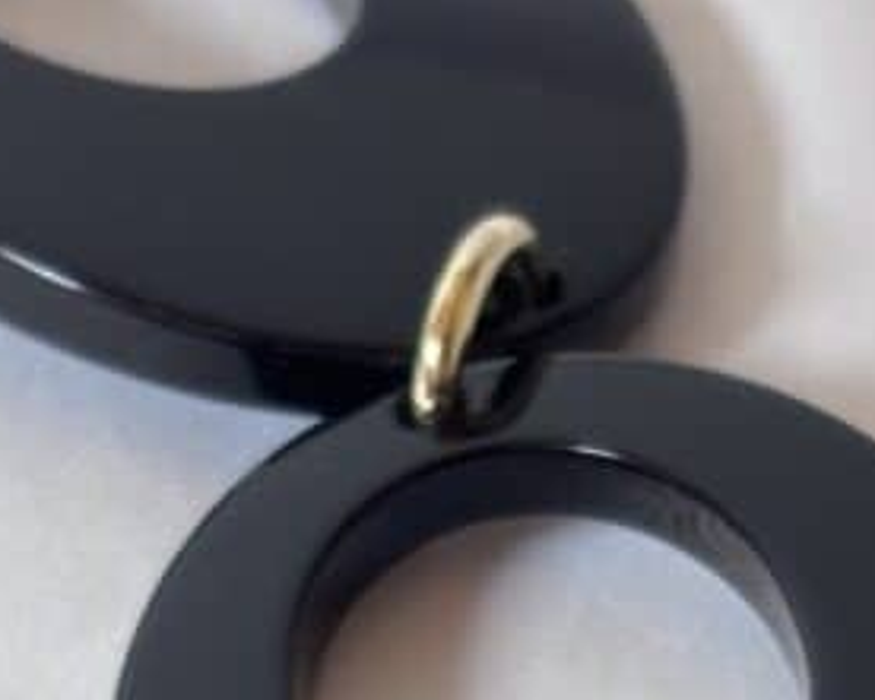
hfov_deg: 10.3
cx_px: 491
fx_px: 4870
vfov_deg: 7.9
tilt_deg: -53.6
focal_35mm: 188
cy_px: 1362
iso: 50
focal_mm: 5.96
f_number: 1.6
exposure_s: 1/100
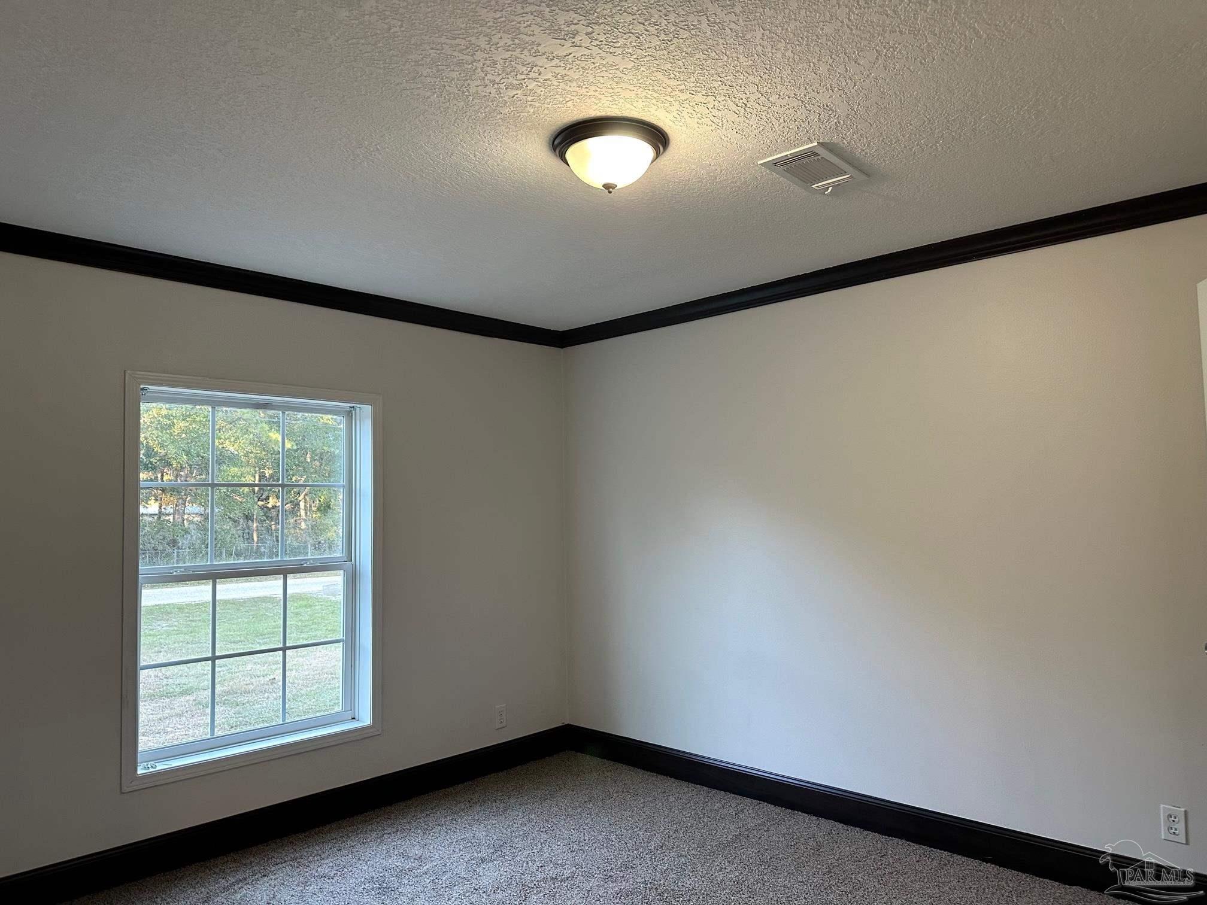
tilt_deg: +3.6
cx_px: 604
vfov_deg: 56.8
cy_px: 452
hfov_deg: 71.6
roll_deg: +1.2
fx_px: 837
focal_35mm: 24
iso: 250
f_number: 1.78
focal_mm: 6.86
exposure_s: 1/60
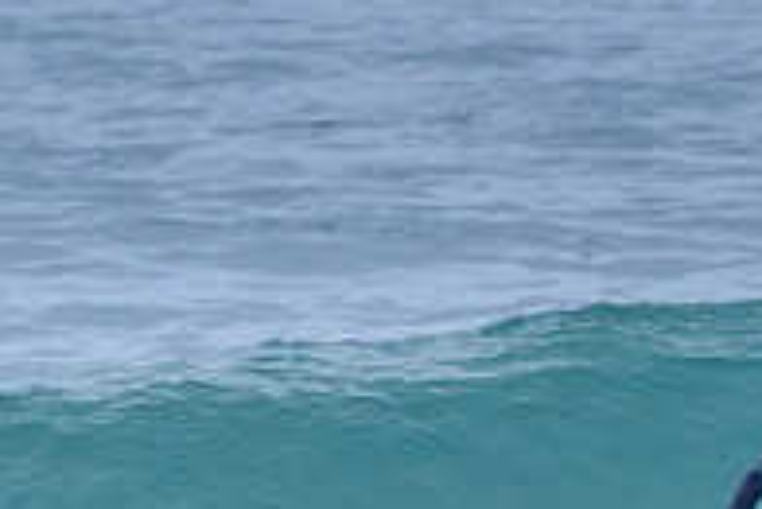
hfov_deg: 1.1
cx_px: 679
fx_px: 38339
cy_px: 557
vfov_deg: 0.8
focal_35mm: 1810
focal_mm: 500
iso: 2500
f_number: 5.6
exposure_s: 1/2000
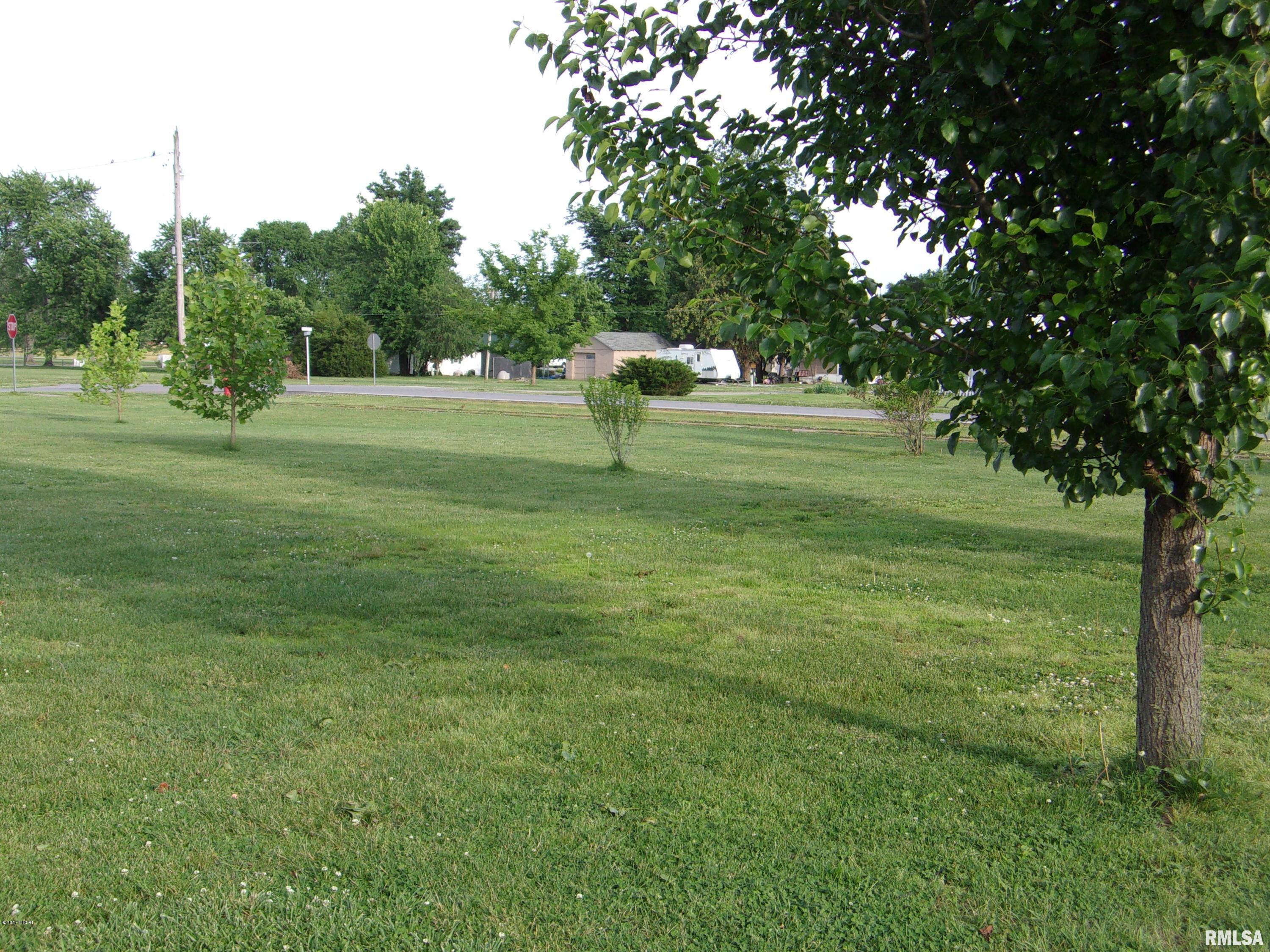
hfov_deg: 44.8
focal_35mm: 42
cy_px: 476
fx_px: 1541
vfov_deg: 34.3
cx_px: 635
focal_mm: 7.6
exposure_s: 1/220
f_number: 3.7
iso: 80
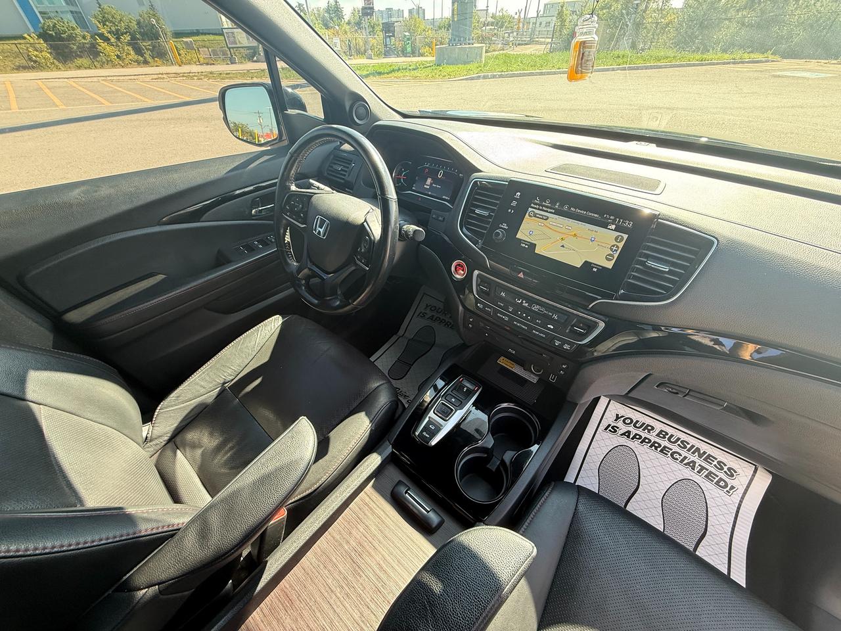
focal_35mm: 14
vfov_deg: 85.7
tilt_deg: -41.4
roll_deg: +1.5
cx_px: 420
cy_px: 316
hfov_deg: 102.1
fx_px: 340
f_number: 2.2
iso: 160
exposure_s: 1/99
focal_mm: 2.22
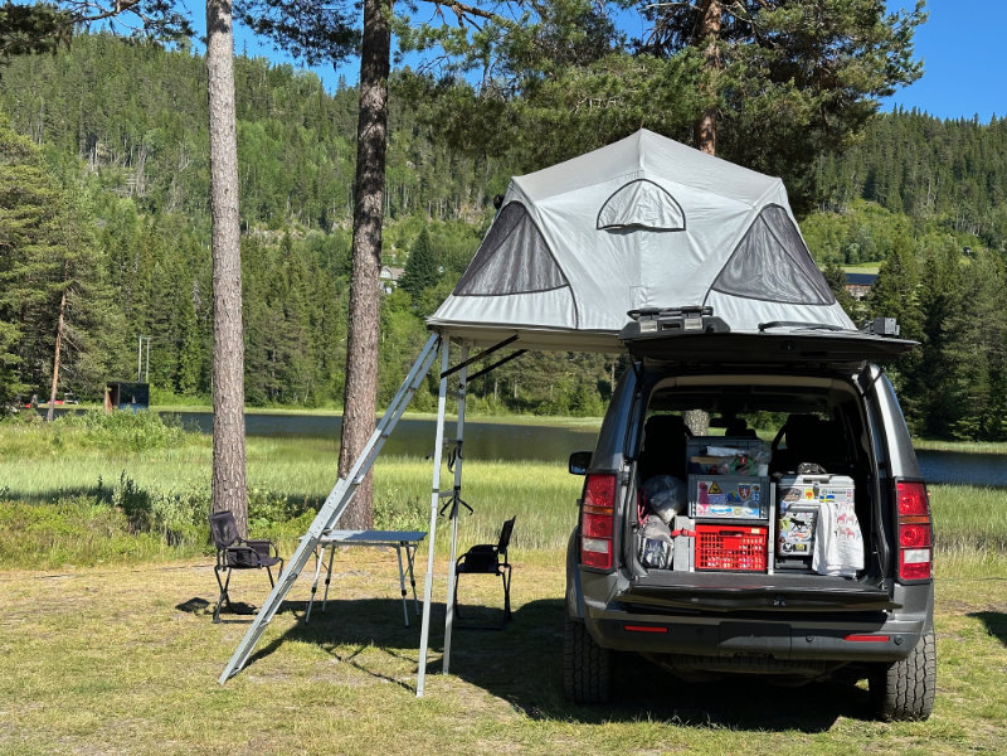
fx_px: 1396
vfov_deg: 30.3
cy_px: 378
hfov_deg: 39.7
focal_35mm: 48
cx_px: 504
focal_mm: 6.9
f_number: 1.8
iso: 64
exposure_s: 1/2732
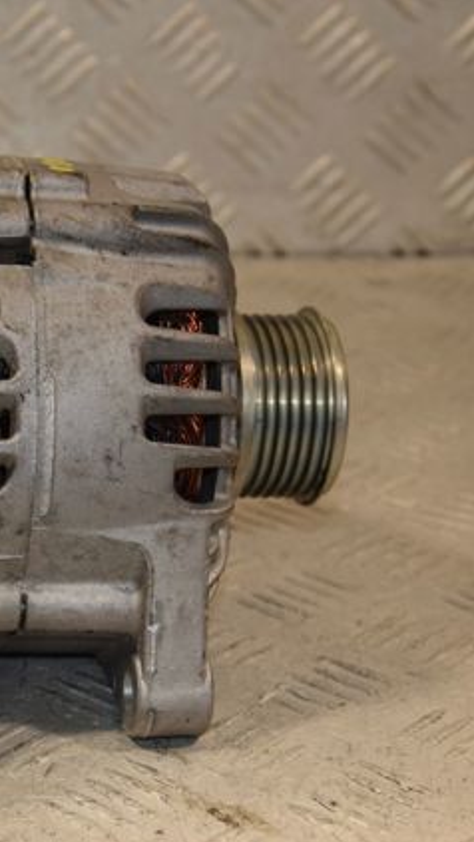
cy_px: 422
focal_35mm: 114
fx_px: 2547
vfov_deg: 18.8
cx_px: -2
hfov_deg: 10.5
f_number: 6.3
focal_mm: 48
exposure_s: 1/200
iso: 800
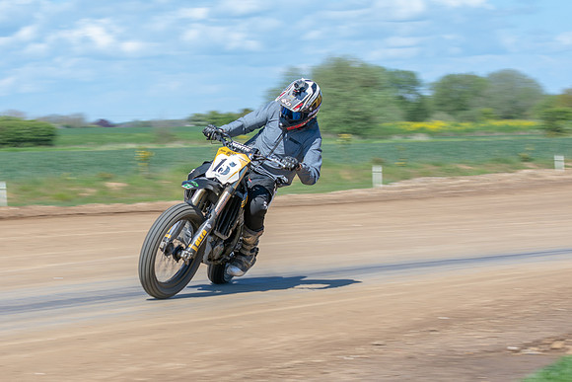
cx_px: 199
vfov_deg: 10.0
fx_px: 2184
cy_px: 245
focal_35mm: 137
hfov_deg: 14.9
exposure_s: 1/160
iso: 200
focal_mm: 70
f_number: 8
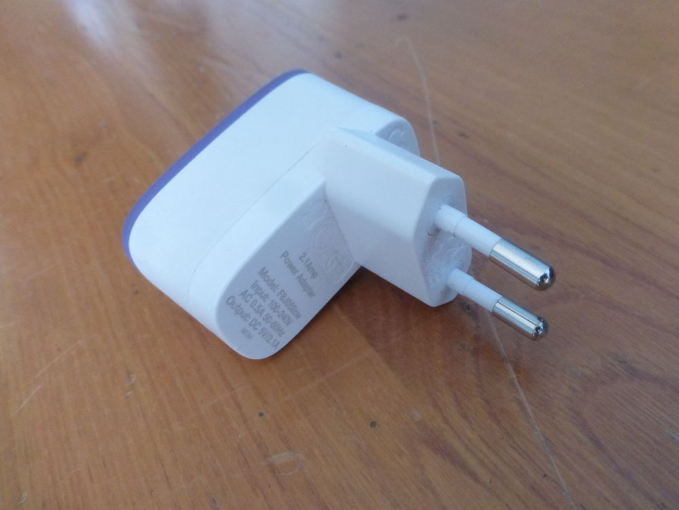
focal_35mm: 25
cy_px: 255
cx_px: 340
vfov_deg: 54.9
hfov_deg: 69.4
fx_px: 490
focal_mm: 4.3
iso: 800
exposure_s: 1/50
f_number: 3.3
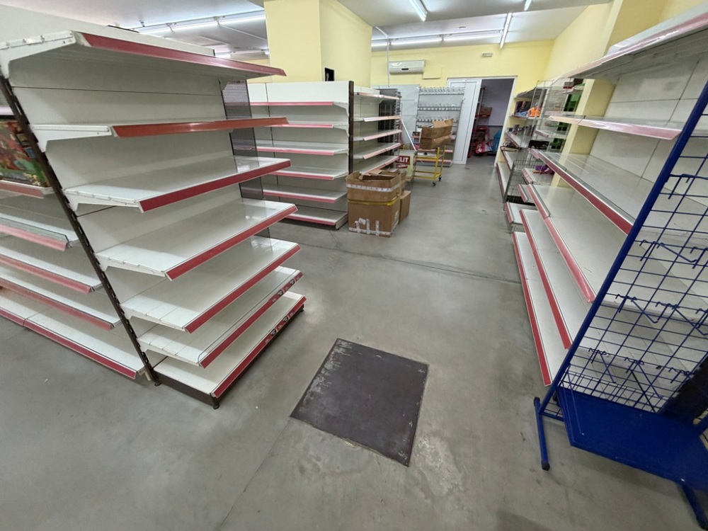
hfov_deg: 102.1
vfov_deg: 85.7
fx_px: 286
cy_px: 266
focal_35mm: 14
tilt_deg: -31.5
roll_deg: +0.8
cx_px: 354
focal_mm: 2.22
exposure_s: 1/100
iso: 250
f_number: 2.2
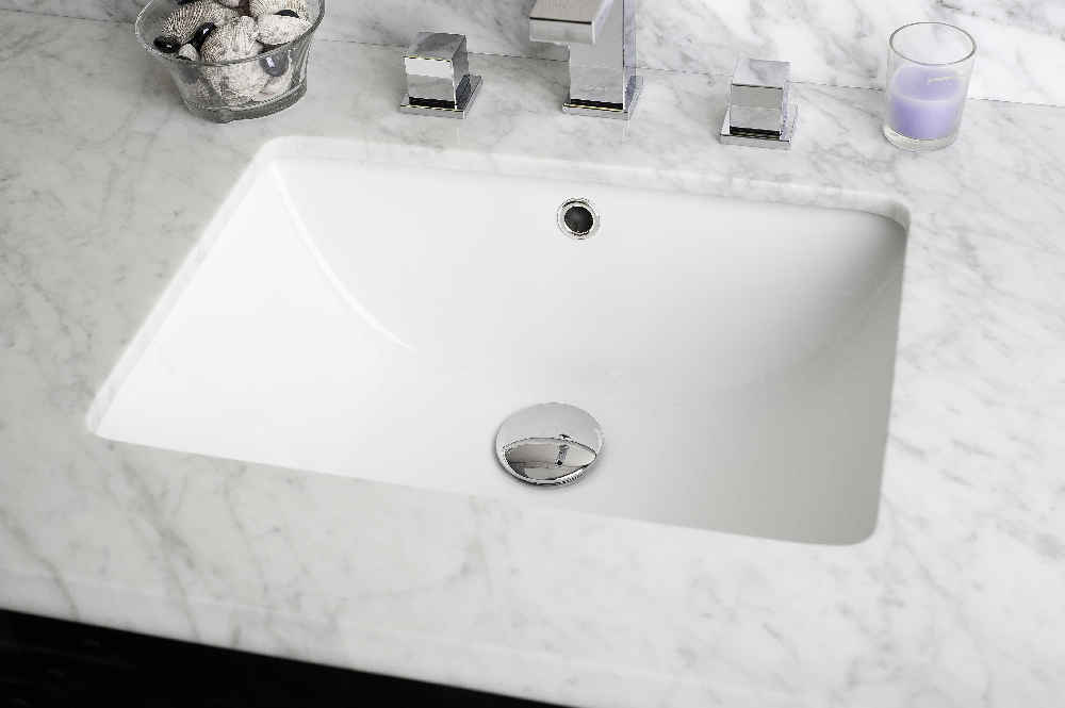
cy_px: 354
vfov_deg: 26.9
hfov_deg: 39.6
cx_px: 532
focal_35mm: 50
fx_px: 1478
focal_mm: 50
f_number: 8
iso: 200
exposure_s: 1/200
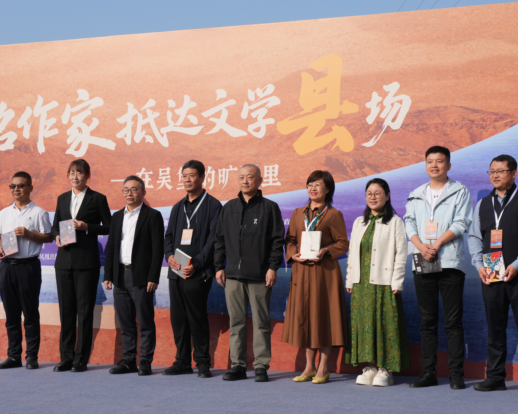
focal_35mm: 61
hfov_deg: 31.0
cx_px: 254
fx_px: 935
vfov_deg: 25.0
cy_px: 207
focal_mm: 36
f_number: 8
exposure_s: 1/320
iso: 100
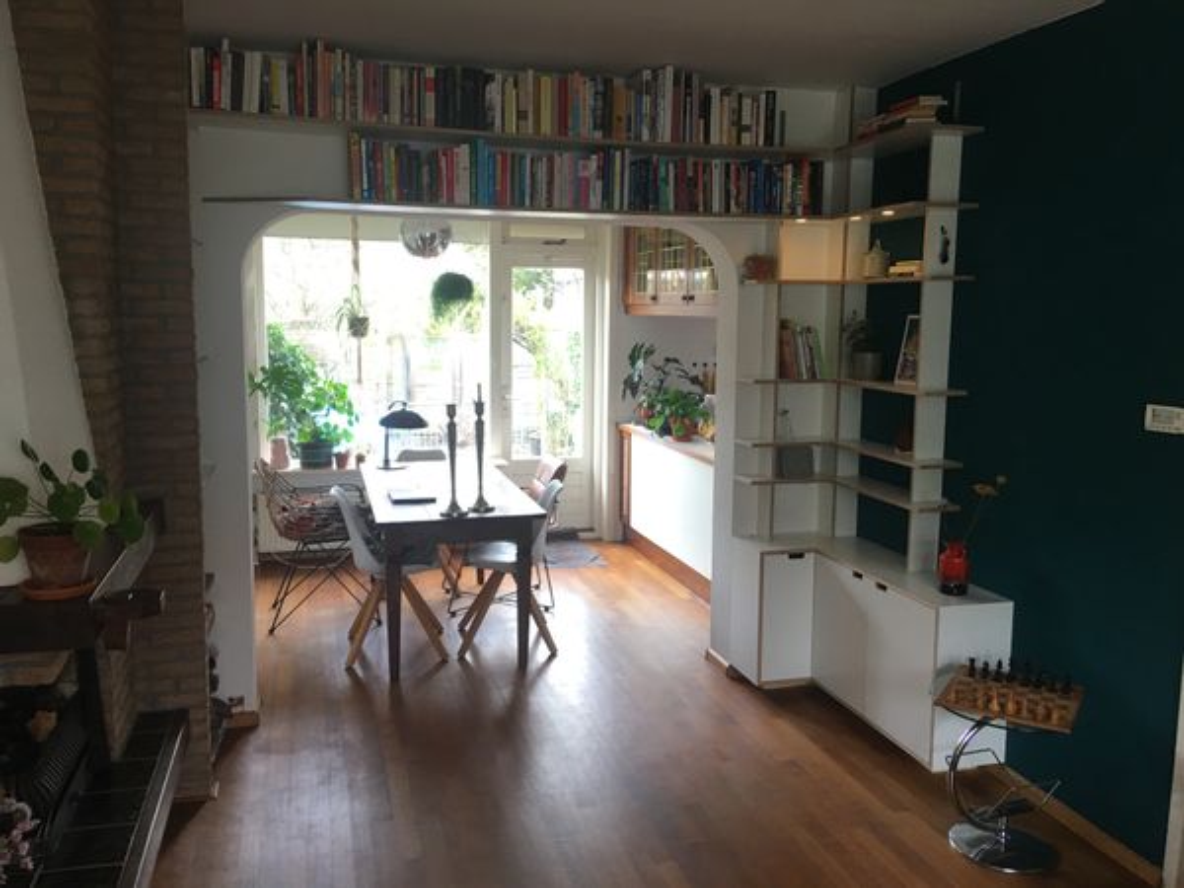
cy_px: 444
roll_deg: -0.4
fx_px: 992
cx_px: 592
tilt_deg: -5.9
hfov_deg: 61.7
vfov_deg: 48.2
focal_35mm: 29
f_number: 2.2
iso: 40
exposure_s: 1/33
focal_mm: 4.15
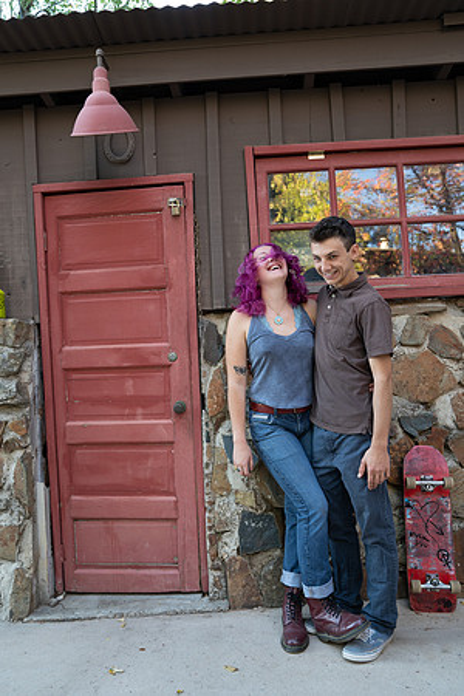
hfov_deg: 46.4
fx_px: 541
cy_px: 348
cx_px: 232
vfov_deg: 65.5
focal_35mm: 28
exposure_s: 1/160
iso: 1000
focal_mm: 28
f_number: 4.5
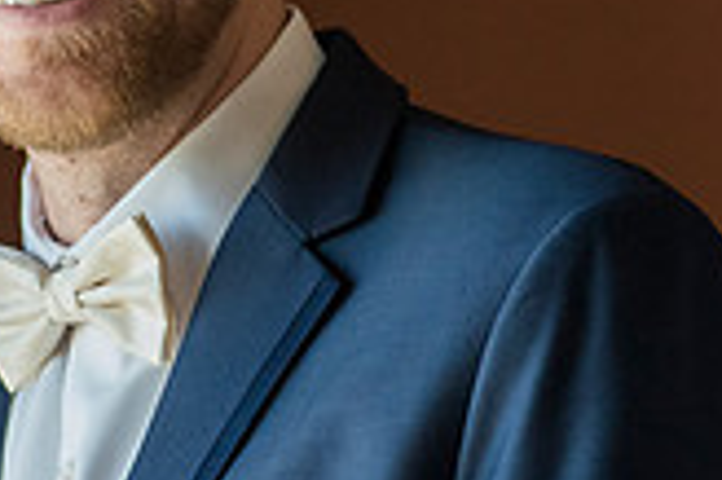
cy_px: 46
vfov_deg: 2.9
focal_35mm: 478
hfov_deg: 4.3
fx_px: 9577
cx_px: 84
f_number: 3.5
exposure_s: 1/1000
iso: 2500
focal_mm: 135
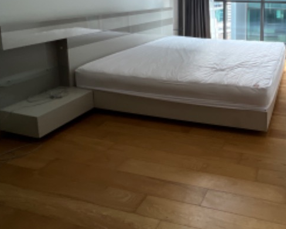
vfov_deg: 49.1
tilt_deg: -3.5
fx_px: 220
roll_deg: -0.6
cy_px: 23
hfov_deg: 57.0
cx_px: 257
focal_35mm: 26
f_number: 1.8
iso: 64
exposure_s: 1/102
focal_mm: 1.57
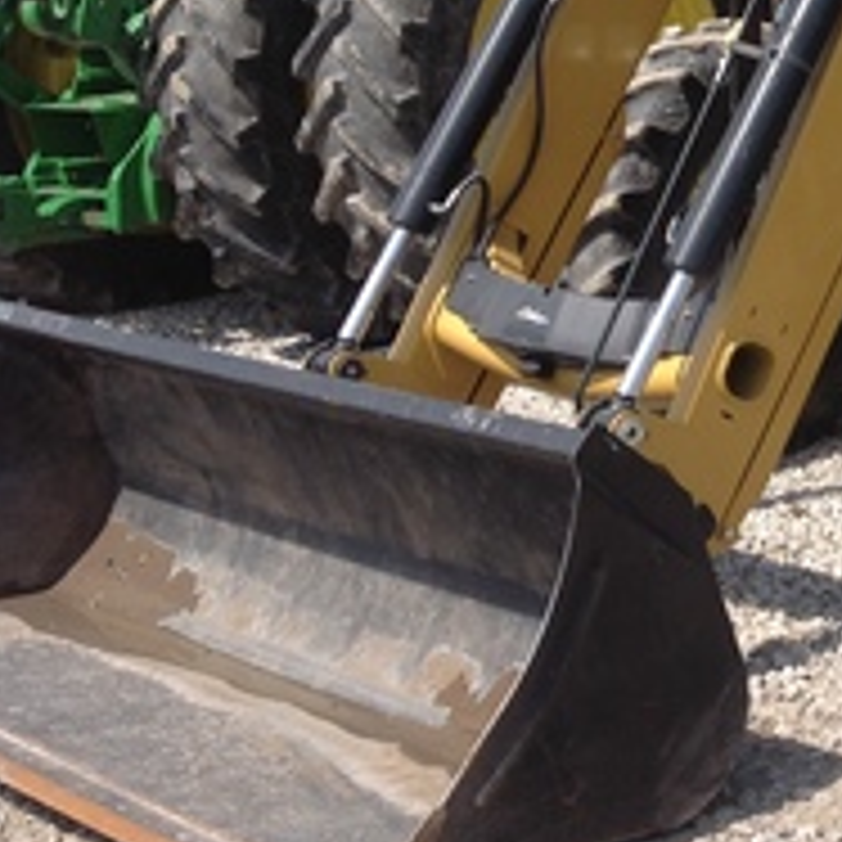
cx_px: 1220
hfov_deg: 17.5
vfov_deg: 19.0
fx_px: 2477
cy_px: 126
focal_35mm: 90
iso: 50
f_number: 2.4
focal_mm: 4.28
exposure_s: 1/1209
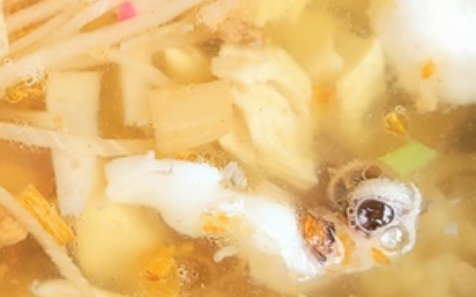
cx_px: 83
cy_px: 122
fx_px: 1466
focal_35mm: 113
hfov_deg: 18.3
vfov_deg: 11.6
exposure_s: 1/131
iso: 40
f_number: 1.8
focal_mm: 5.4
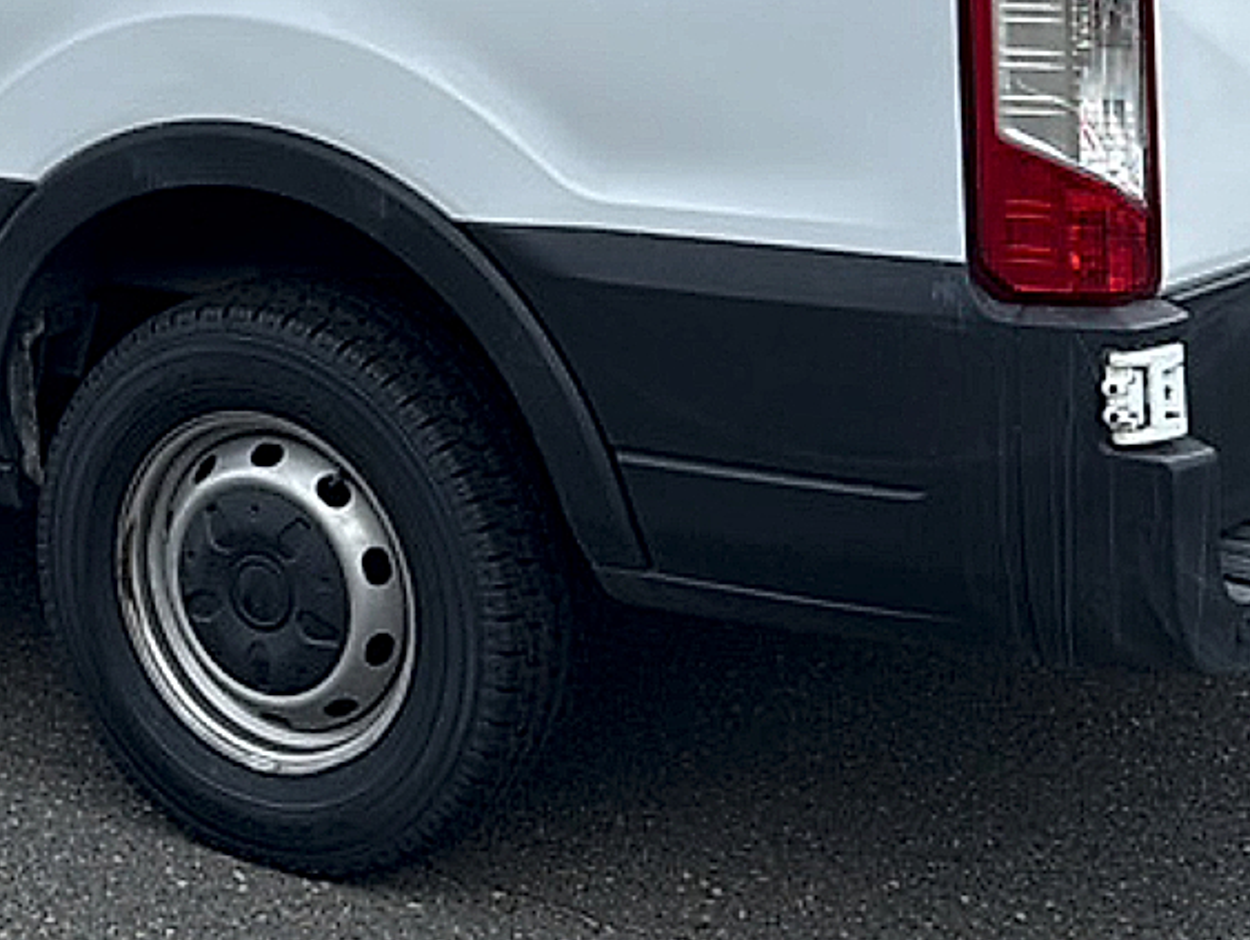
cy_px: -287
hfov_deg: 26.7
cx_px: 191
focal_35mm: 71
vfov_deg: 19.2
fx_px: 2565
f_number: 1.78
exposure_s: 1/4405
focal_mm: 6.76
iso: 80
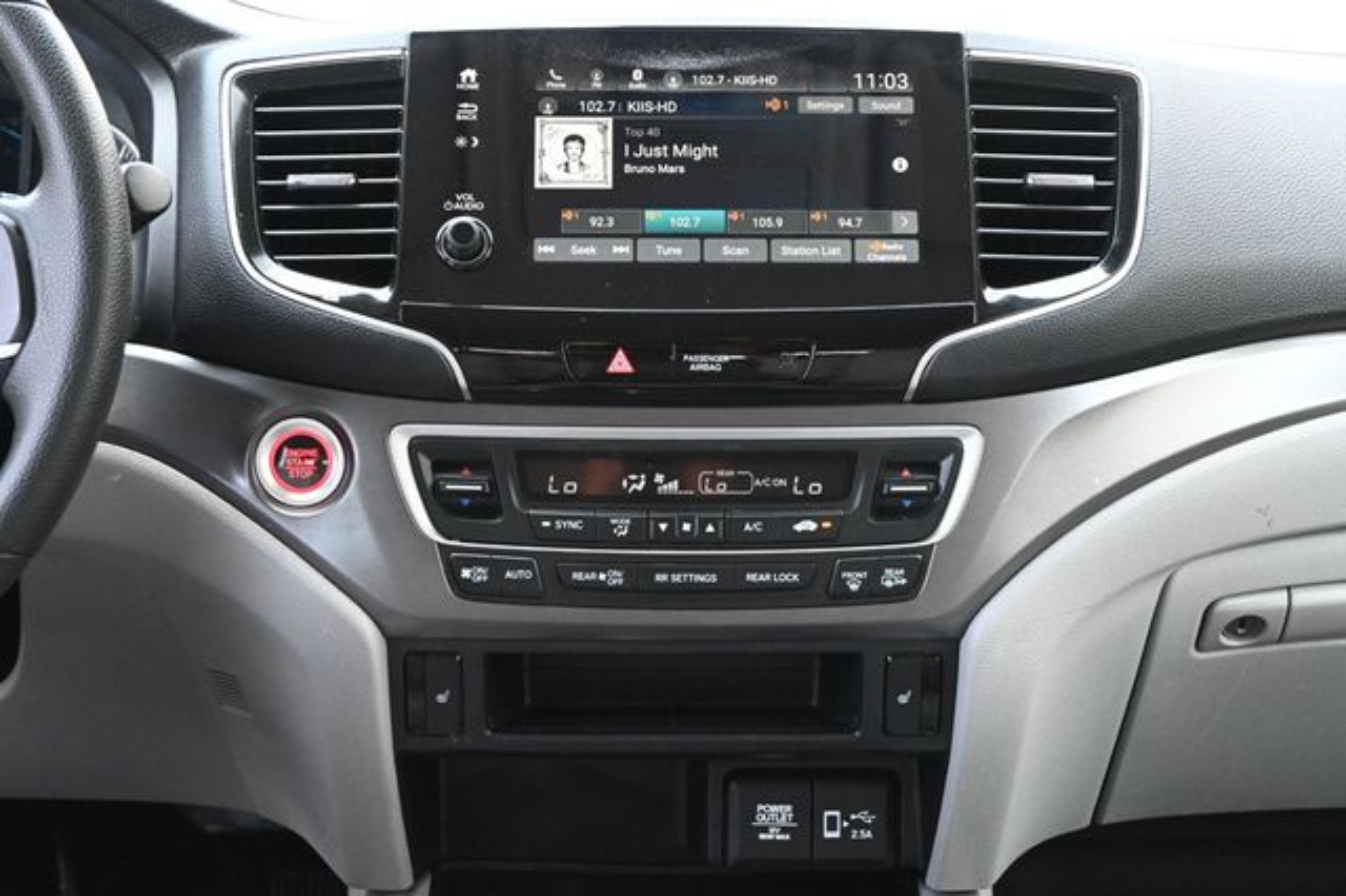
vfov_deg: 21.1
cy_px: 448
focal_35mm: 64
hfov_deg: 31.2
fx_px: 2410
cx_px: 673
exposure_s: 1/100
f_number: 6
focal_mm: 43
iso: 3200
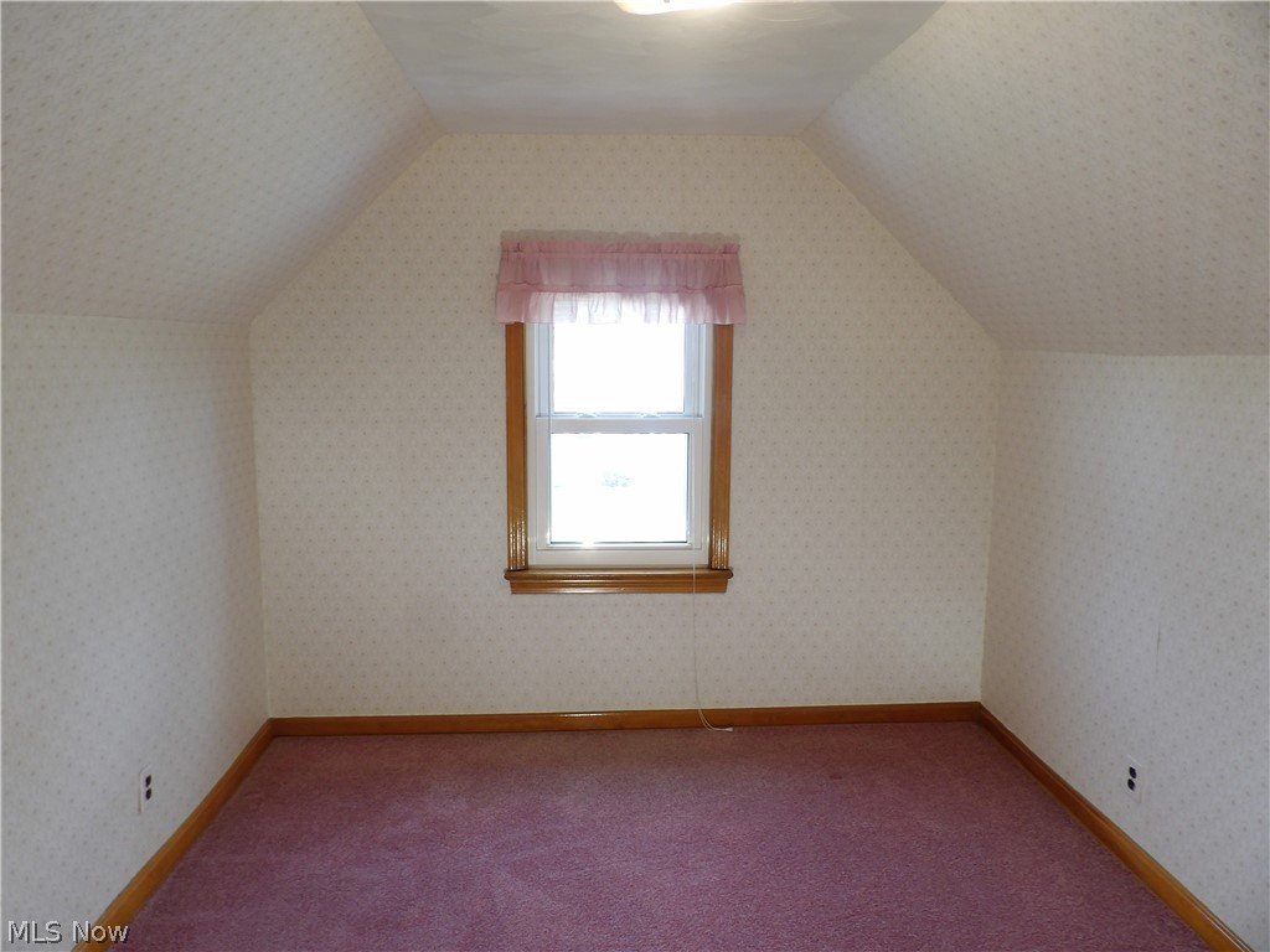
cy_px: 476
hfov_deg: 71.6
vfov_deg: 56.8
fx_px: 881
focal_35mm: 24
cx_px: 635
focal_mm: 4.3
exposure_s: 1/33
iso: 125
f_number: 3.2
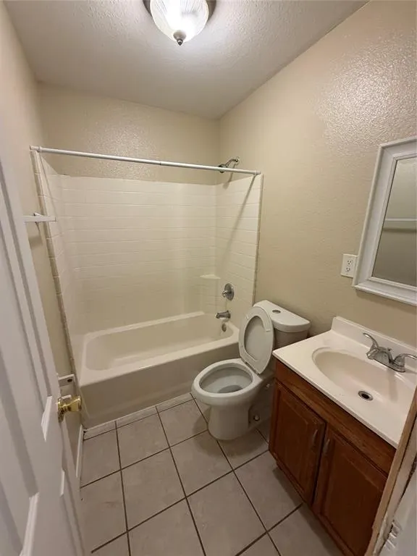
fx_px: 225
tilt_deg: -14.0
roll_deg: +0.6
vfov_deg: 102.1
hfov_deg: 85.7
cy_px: 278
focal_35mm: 14
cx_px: 208
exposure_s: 1/60
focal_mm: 2.22
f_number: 2.2
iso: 320
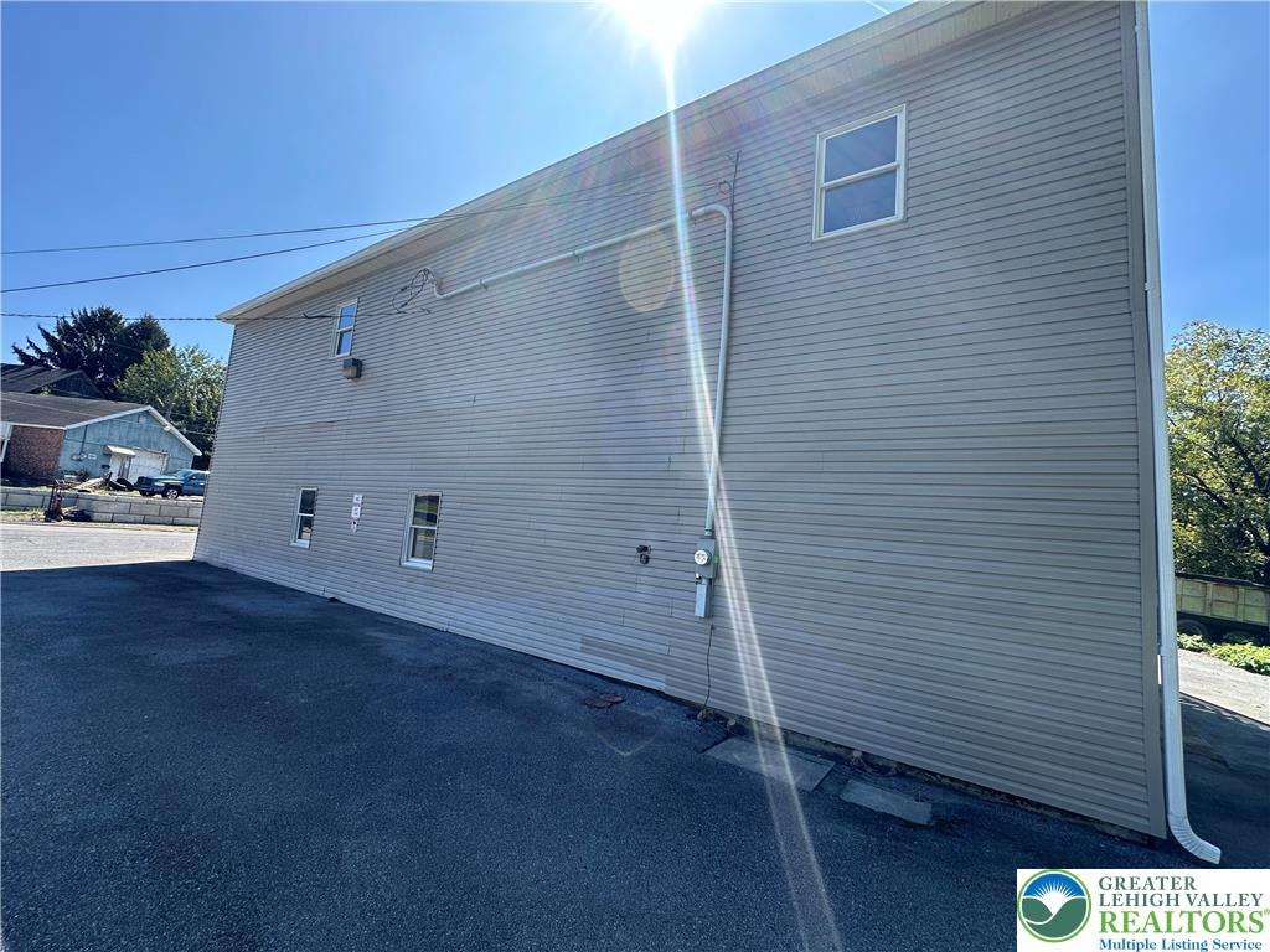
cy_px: 476
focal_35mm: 14
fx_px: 514
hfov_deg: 102.1
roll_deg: -4.7
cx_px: 635
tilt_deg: +5.2
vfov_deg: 85.7
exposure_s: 1/506
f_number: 2.2
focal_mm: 2.22
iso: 40
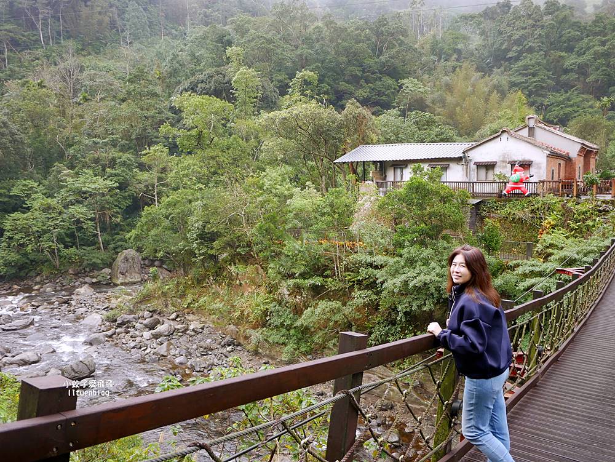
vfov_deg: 49.8
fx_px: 498
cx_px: 308
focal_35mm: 28
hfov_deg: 63.4
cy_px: 231
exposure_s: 1/60
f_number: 2.5
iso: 320
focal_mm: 14
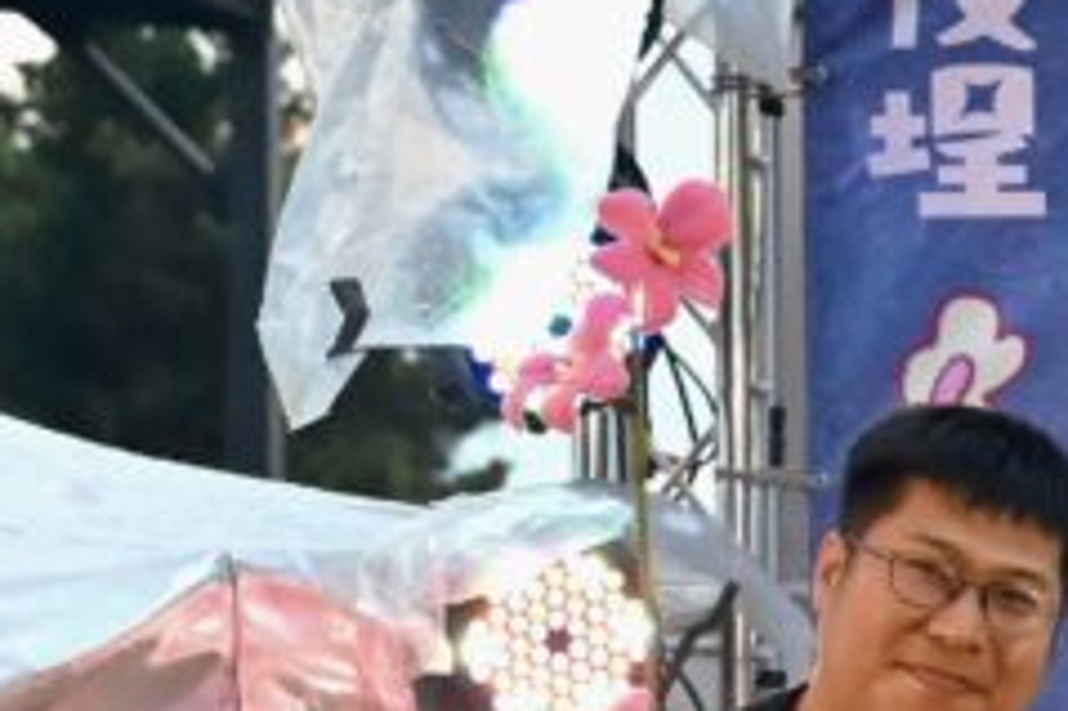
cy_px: 1281
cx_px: 3173
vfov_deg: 4.0
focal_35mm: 339
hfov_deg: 5.7
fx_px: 10050
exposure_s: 1/320
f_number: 4
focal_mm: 54
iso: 8000
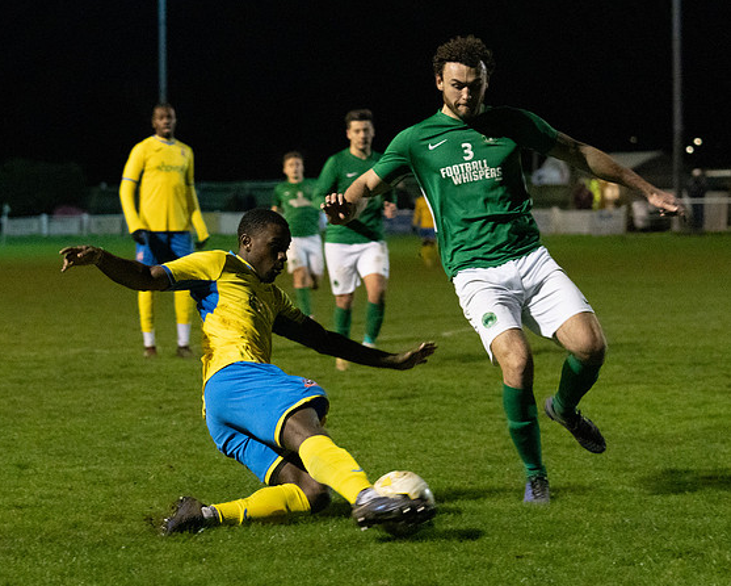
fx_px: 2900
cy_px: 291
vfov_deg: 11.5
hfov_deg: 14.3
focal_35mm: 134
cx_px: 242
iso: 5000
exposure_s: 1/640
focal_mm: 70
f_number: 2.8
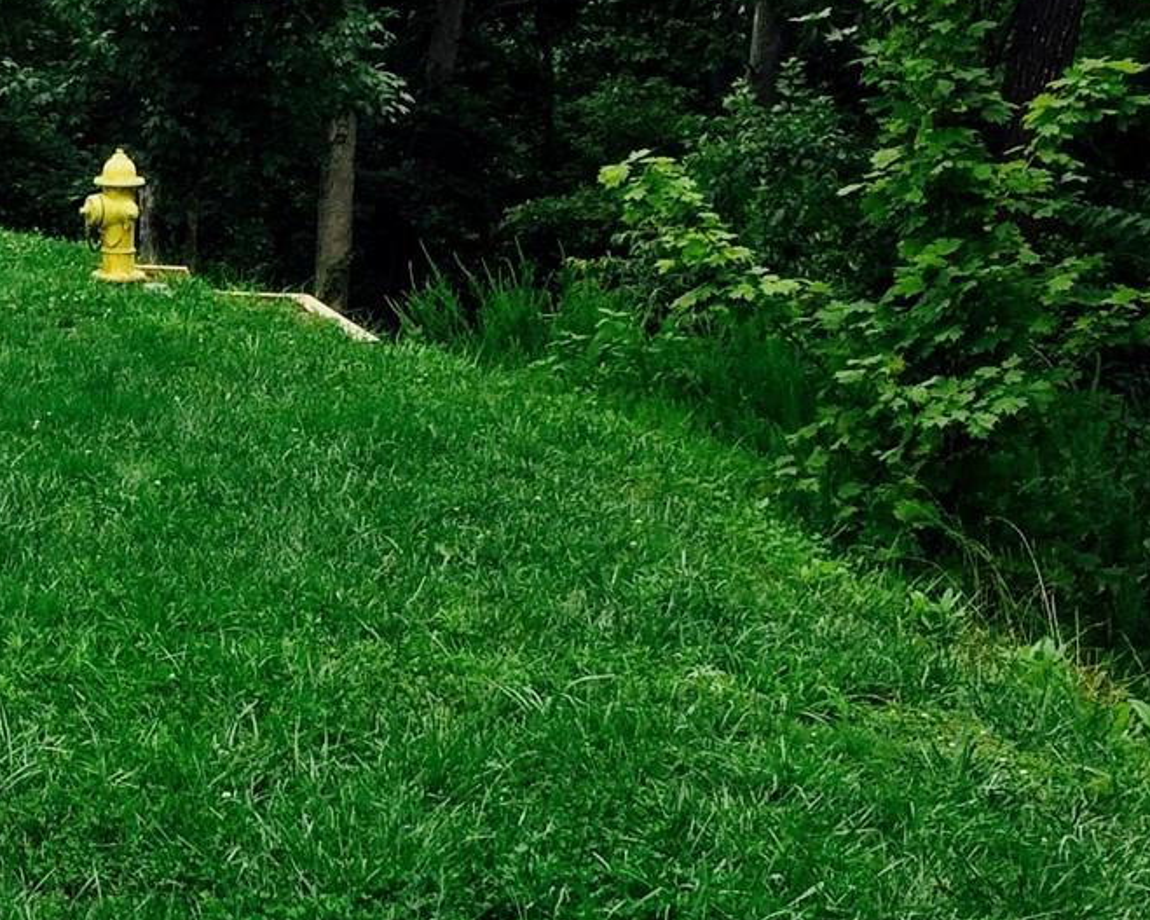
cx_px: 12
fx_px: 3097
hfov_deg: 20.4
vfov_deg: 16.9
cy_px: 367
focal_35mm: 91
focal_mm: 4.12
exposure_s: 1/977
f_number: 2.2
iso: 32
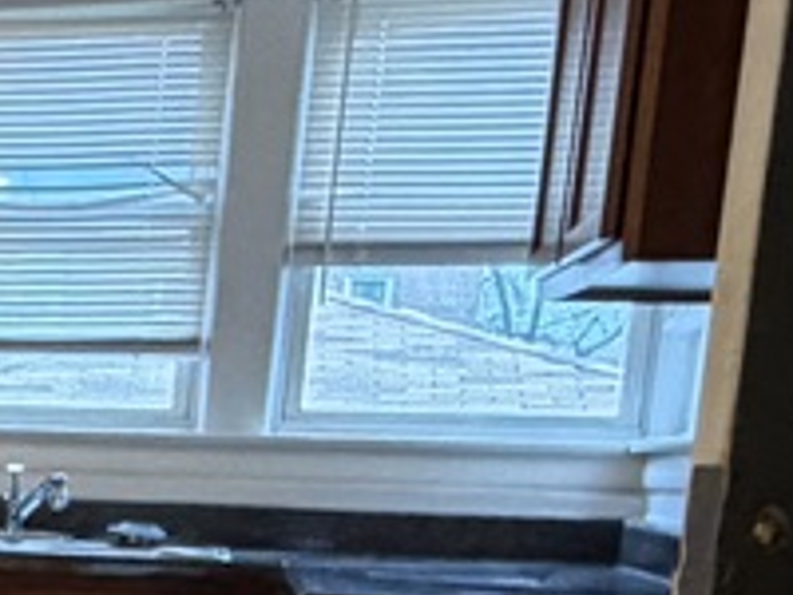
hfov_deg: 15.3
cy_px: 777
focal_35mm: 101
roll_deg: -2.1
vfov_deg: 14.1
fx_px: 2314
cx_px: -829
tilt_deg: -8.4
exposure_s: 1/60
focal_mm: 2.22
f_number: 2.2
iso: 250
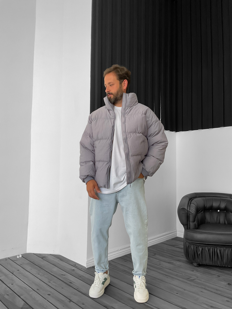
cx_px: 116
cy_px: 154
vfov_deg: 61.7
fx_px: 259
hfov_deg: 48.2
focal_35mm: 29
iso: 50
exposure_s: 1/120
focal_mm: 3
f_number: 1.8
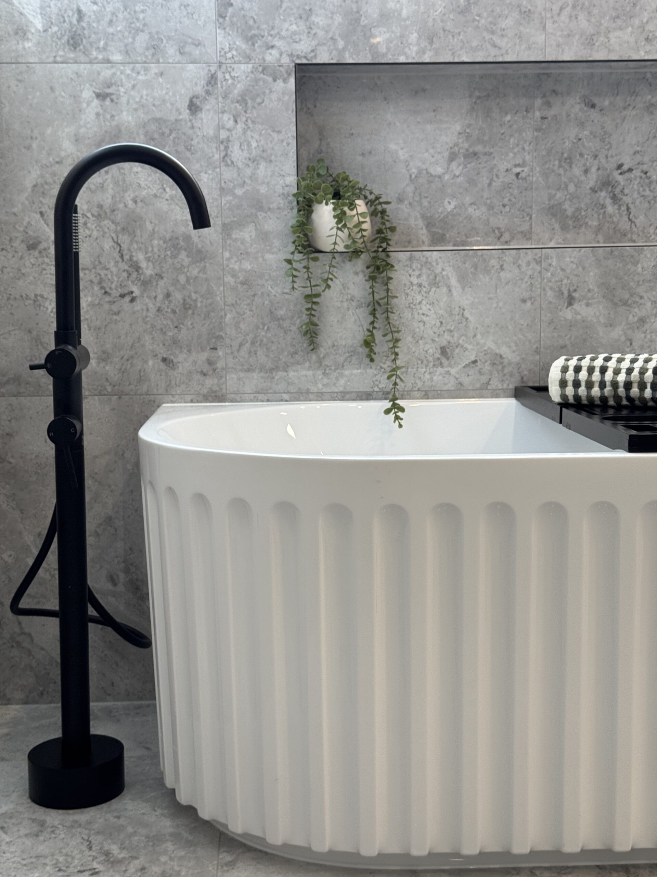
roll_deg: +0.3
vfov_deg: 39.7
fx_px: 1215
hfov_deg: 30.3
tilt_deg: -7.5
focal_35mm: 48
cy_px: 438
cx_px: 328
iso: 64
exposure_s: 1/121
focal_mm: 6.76
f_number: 1.78
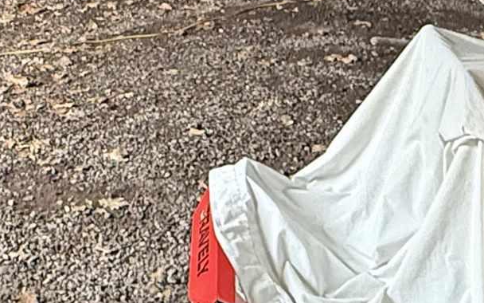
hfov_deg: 27.0
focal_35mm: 75
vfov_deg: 15.7
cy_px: -178
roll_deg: -2.4
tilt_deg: -0.7
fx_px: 989
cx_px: 107
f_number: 2.2
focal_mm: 2.22
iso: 320
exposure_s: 1/76
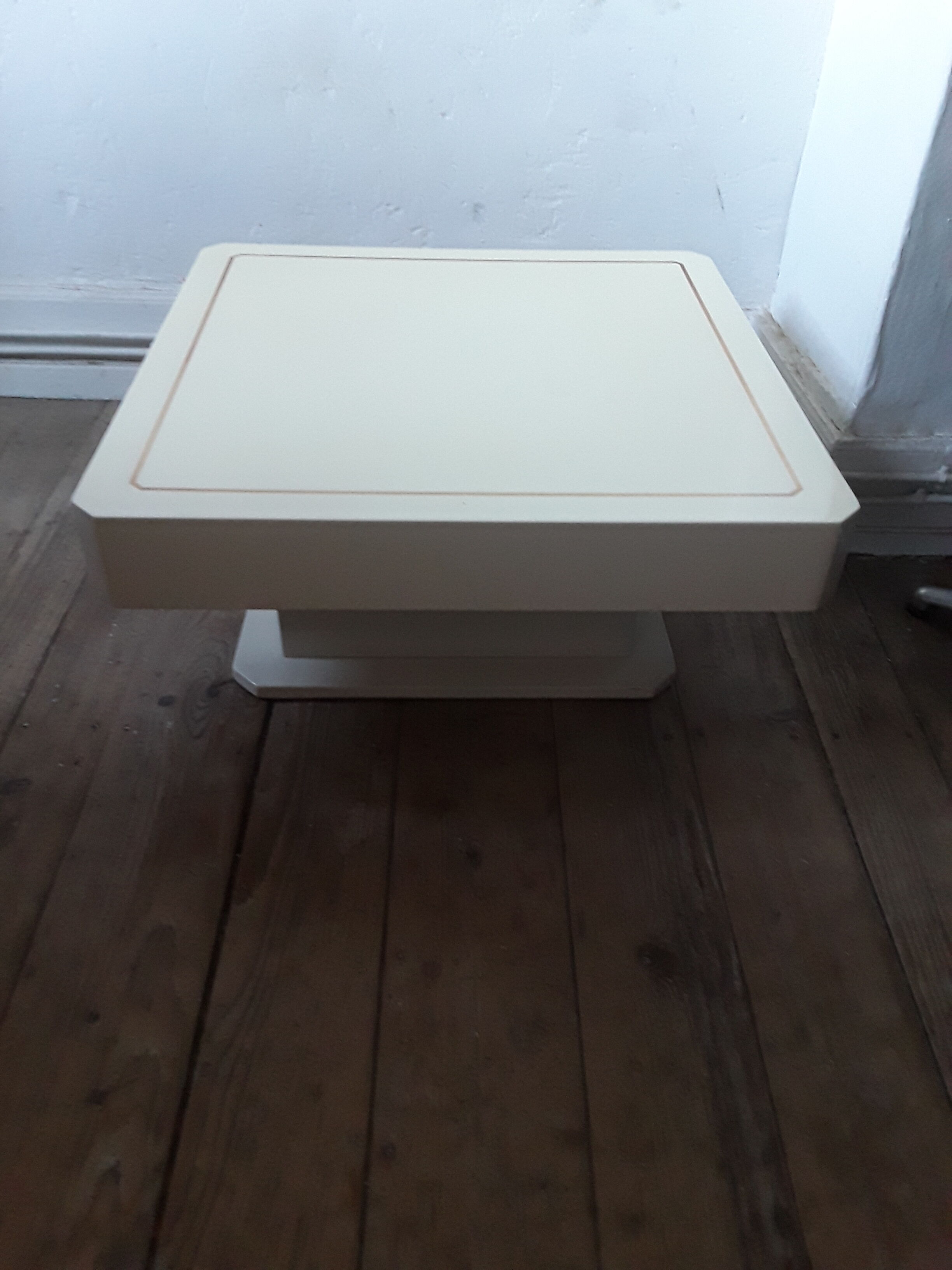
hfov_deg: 51.4
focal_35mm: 27
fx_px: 990
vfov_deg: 65.3
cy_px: 635
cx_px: 476
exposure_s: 1/20
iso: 160
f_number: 1.9
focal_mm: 2.91
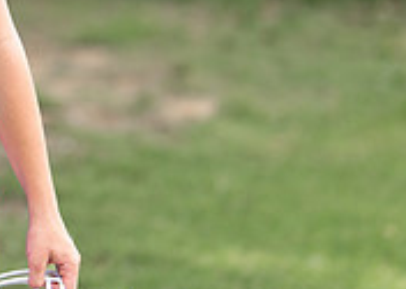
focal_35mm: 215
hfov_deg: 9.2
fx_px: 2474
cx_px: -122
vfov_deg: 6.6
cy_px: -109
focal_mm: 50
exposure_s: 1/2500
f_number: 1.2
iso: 100
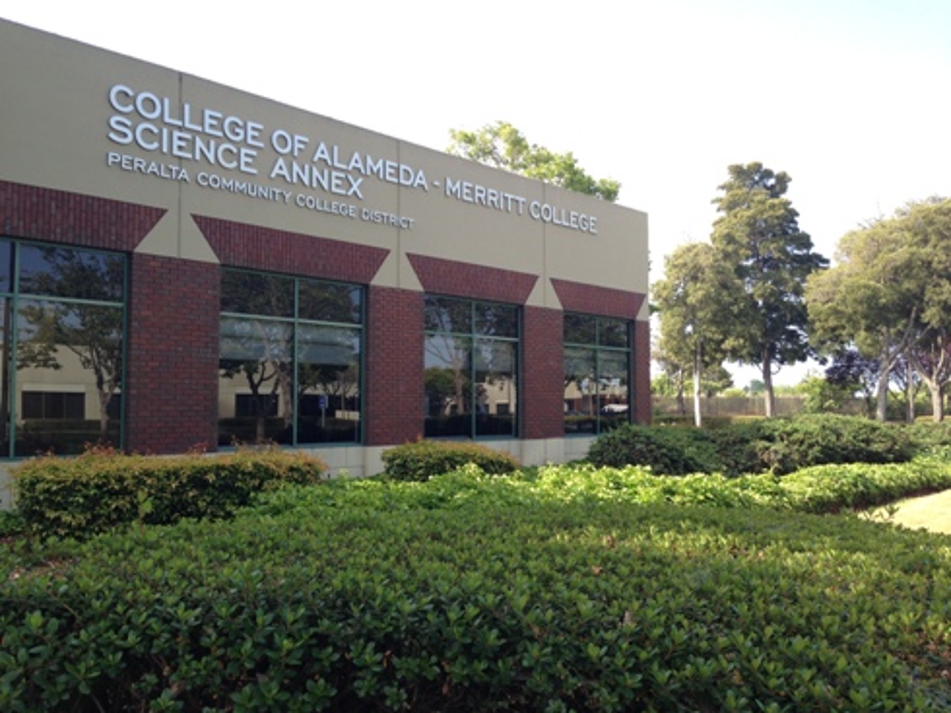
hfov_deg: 55.4
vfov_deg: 42.9
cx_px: 476
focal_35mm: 33
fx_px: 906
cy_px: 356
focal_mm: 4.12
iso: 50
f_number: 2.4
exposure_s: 1/321
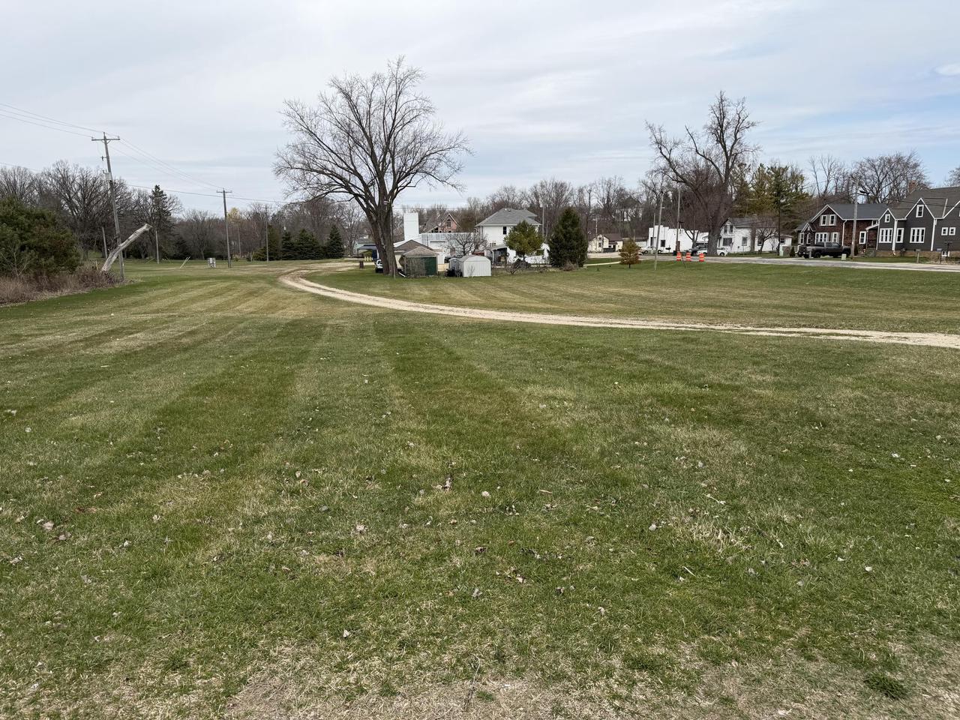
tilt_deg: -11.1
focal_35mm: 24
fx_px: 666
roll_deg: +0.8
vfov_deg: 56.8
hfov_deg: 71.6
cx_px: 480
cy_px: 360
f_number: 1.78
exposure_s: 1/4975
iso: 80
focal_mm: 6.76
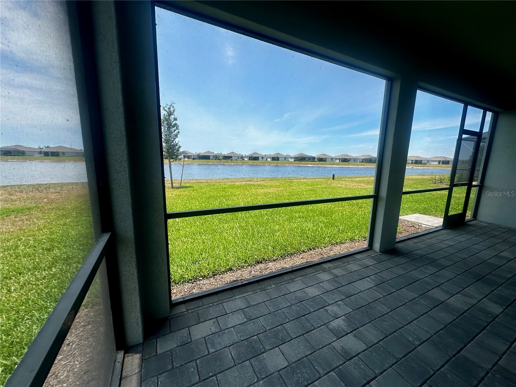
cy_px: 194
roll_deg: -1.6
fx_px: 209
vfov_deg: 85.7
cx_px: 258
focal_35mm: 14
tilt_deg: -9.2
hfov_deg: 102.1
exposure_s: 1/1062
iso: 40
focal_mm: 2.22
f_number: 2.2
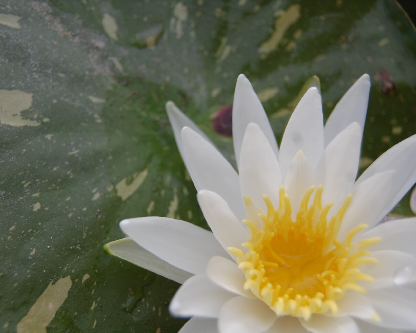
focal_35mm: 53
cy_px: 167
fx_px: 647
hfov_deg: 35.6
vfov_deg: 28.8
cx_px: 192
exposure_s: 1/800
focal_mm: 31
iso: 200
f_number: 4.5
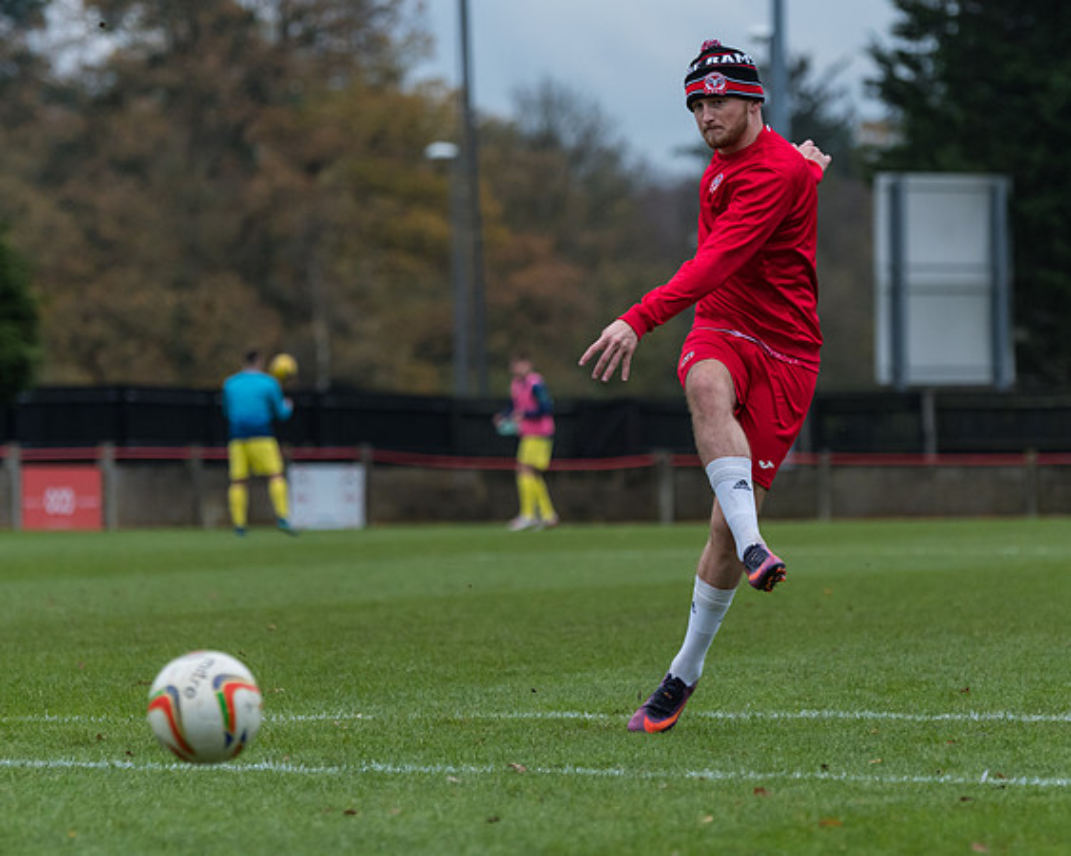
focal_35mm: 239
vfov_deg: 6.5
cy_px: 444
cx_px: 649
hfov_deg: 8.1
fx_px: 7583
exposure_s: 1/1000
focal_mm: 135
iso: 800
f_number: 2.8
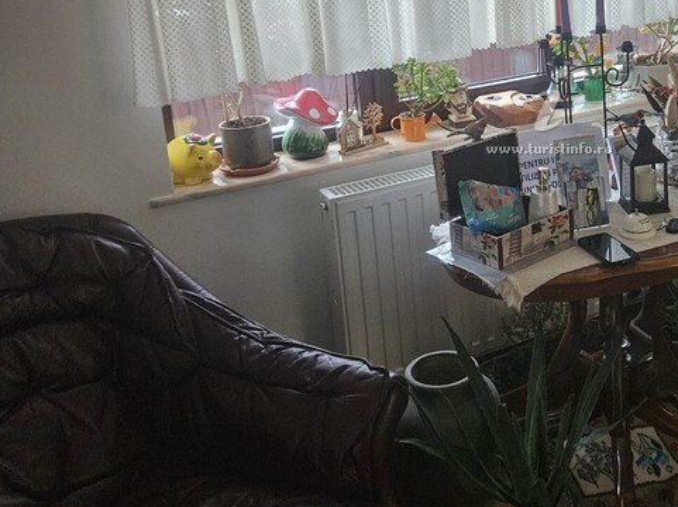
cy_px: 92
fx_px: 959
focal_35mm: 49
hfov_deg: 37.7
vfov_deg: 28.9
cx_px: 531
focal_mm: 5.4
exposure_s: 1/100
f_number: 1.8
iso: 500
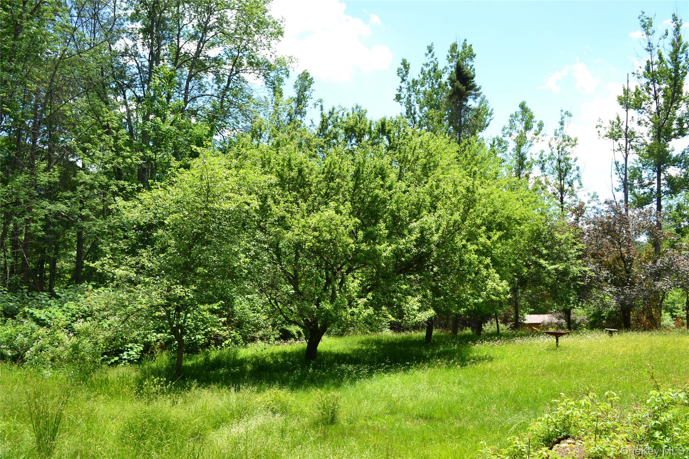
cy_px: 230
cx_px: 344
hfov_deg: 61.9
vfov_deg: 43.6
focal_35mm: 30
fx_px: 574
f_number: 6.3
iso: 100
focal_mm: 20
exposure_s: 1/125
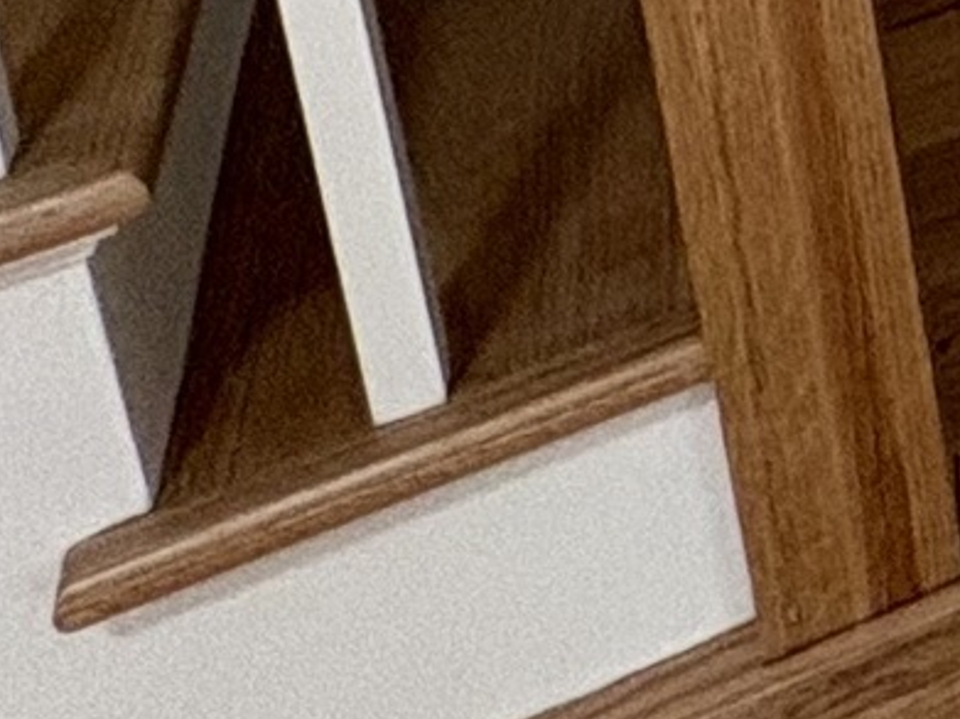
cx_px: 2806
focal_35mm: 110
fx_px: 3050
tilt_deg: -12.3
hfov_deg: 11.4
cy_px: -1467
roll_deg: +0.5
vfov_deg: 9.9
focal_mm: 2.22
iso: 125
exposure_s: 1/60
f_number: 2.2
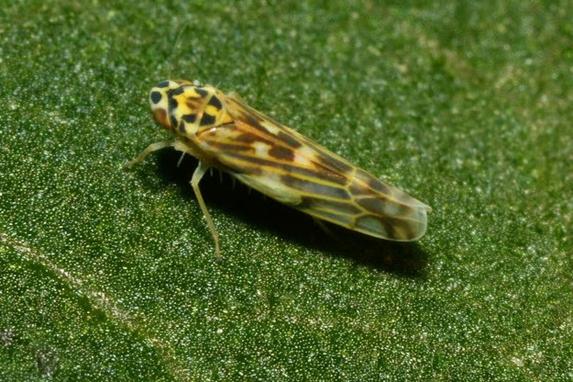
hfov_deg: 13.0
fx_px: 2506
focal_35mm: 158
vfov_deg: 8.7
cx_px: 286
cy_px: 191
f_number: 32
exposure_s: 1/60
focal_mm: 105
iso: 250
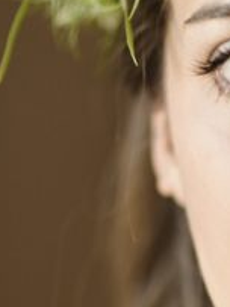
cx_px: 439
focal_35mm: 362
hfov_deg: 4.1
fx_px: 3210
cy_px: 335
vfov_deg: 5.5
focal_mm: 85
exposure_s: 1/640
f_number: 1.6
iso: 320
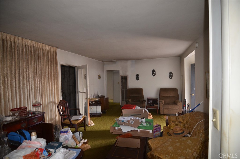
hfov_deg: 95.1
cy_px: 80
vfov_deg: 71.8
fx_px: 110
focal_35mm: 16
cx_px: 120
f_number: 2.8
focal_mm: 11
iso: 800
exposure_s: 1/60
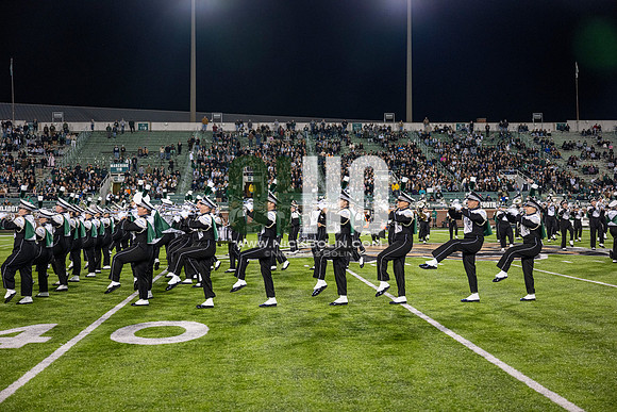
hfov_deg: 45.4
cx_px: 308
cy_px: 206
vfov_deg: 31.2
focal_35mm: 43
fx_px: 737
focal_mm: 43
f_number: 3.2
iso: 1250
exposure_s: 1/500
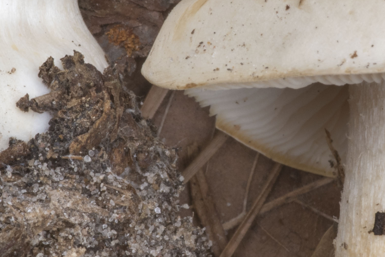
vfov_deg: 2.8
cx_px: 265
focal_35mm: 488
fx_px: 5221
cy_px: 81
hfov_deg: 4.2
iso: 125
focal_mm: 100
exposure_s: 1
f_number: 32
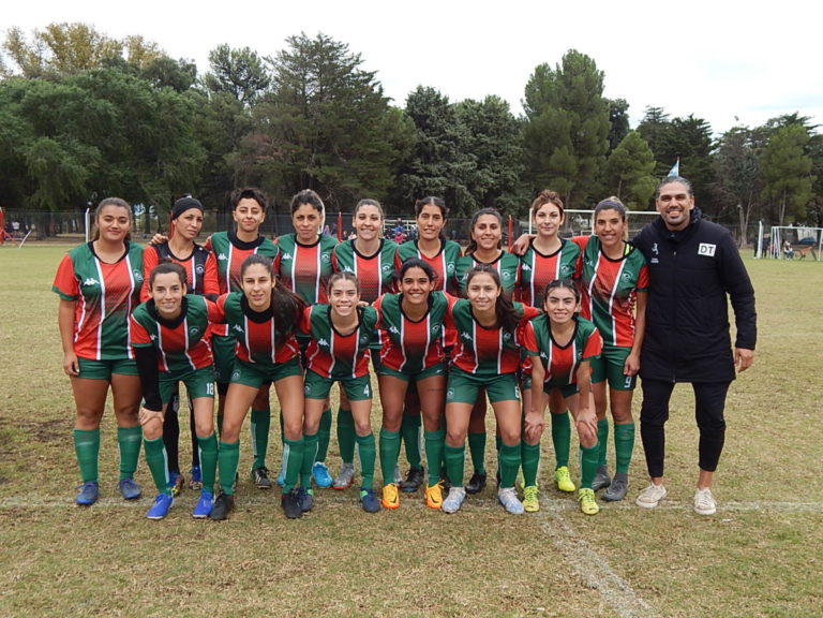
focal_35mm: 38
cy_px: 309
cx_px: 412
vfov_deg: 37.7
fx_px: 903
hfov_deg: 49.0
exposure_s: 1/250
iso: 125
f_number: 3.4
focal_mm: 6.8
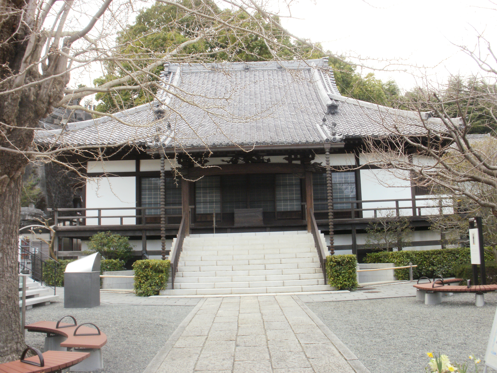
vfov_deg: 39.7
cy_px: 186
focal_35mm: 36
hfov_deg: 51.4
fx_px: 517
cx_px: 248
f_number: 5.6
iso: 100
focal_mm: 6.3
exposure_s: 1/60
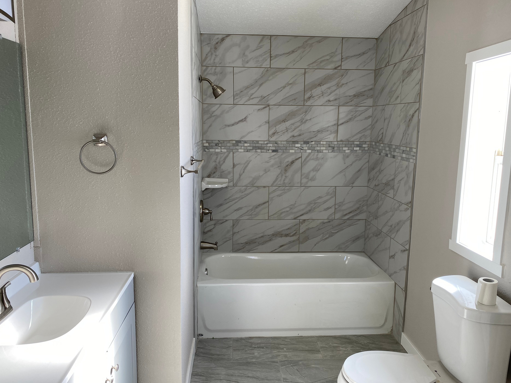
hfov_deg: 63.4
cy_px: 185
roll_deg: -1.4
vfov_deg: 49.7
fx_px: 413
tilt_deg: -9.6
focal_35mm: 28
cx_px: 267
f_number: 1.8
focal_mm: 4.25
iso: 32
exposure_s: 1/139
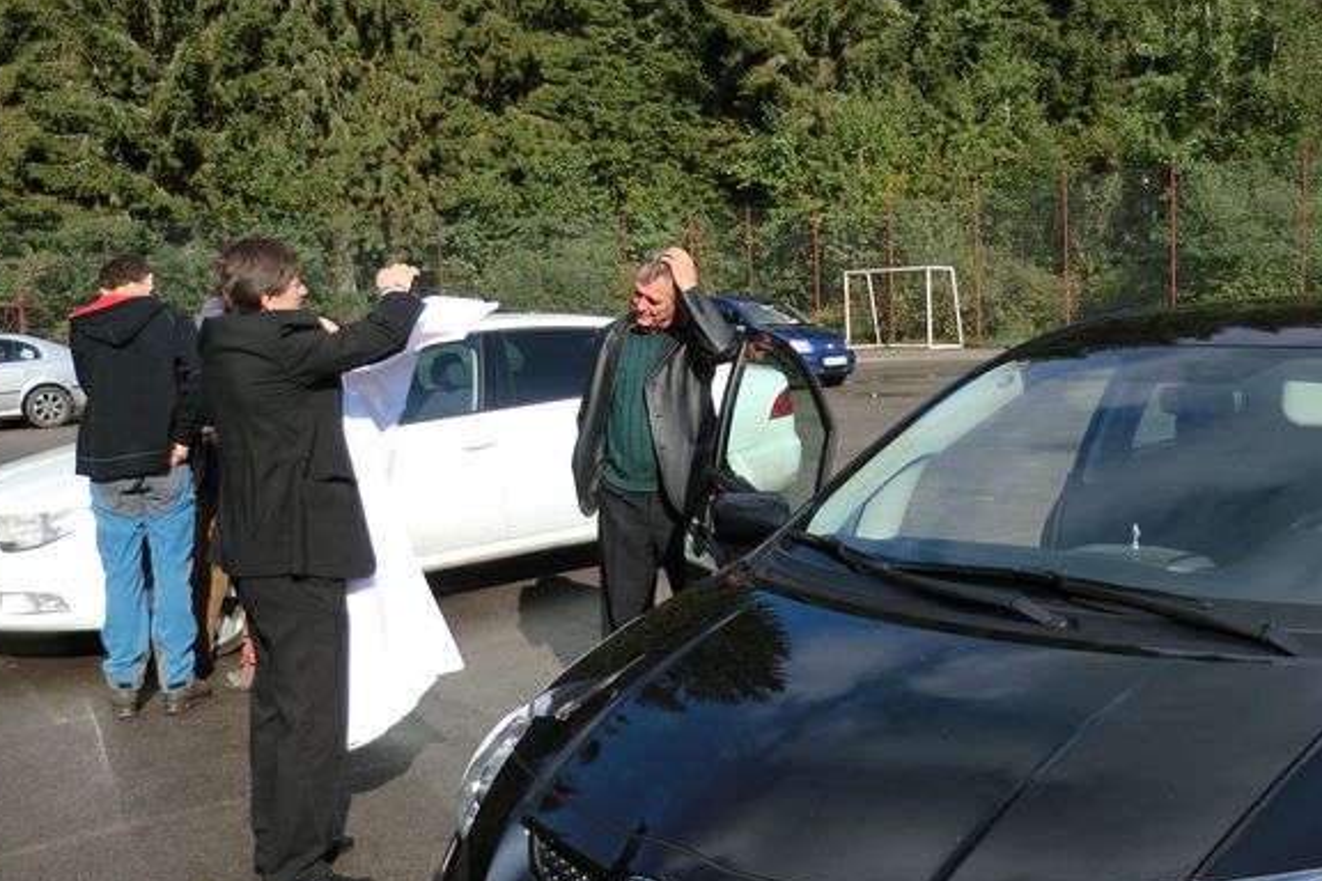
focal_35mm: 39
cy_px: 422
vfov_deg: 34.2
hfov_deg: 49.5
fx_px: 1432
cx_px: 737
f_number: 3.2
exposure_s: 1/800
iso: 50
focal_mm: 4.9
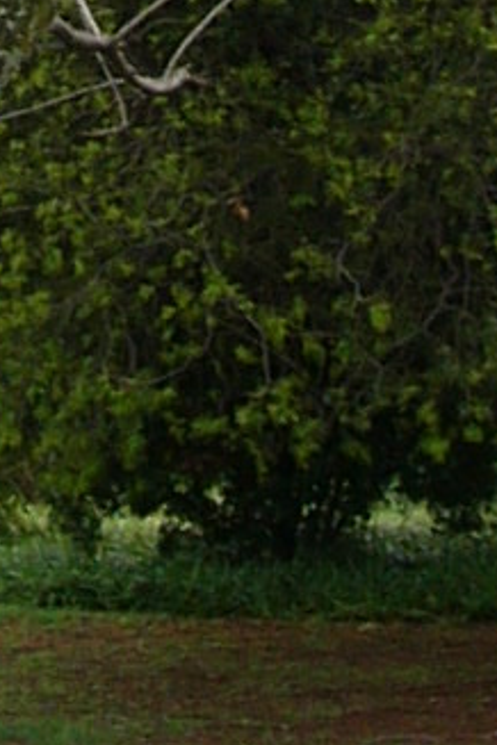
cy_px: -702
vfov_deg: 10.7
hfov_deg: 7.6
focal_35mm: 178
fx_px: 3686
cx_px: -180
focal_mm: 4.6
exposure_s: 1/125
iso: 50
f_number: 4
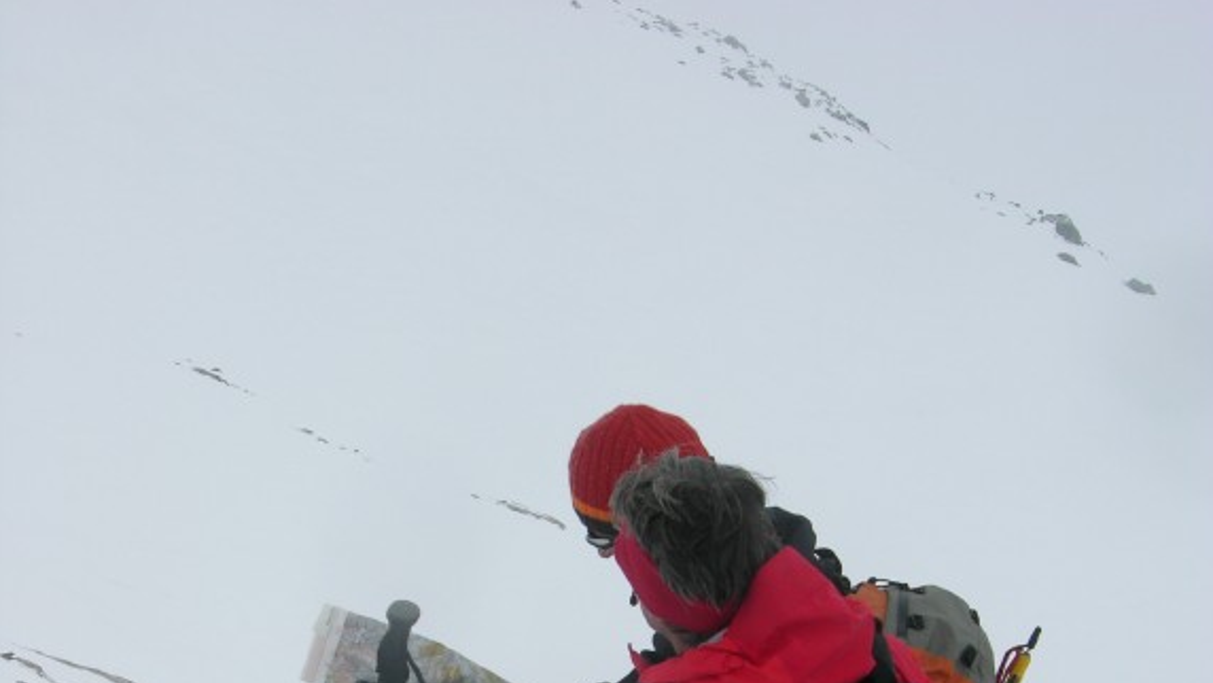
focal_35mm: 79
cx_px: 606
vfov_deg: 14.9
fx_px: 2541
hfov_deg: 26.8
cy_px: 761
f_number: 5.5
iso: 50
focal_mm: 13.7
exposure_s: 1/200
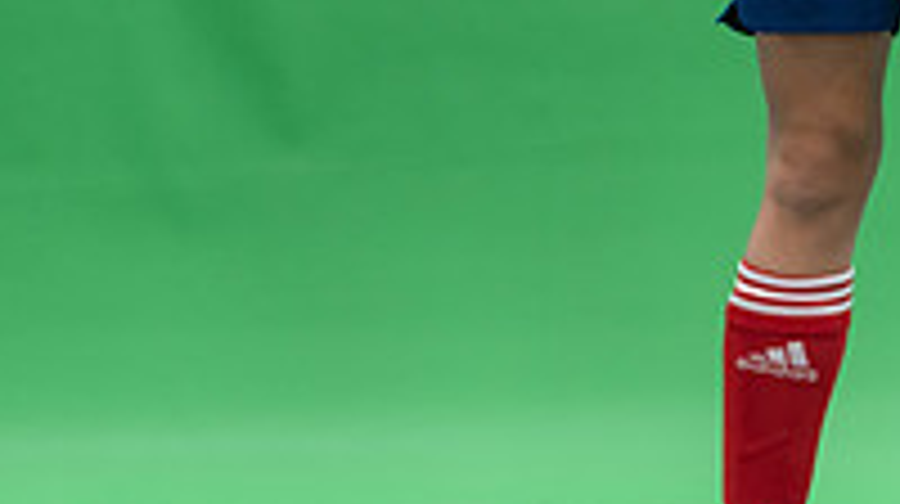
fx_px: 6961
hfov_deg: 7.4
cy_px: -319
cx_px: 890
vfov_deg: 4.1
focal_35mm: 292
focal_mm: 80
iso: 1000
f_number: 2.8
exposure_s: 1/250
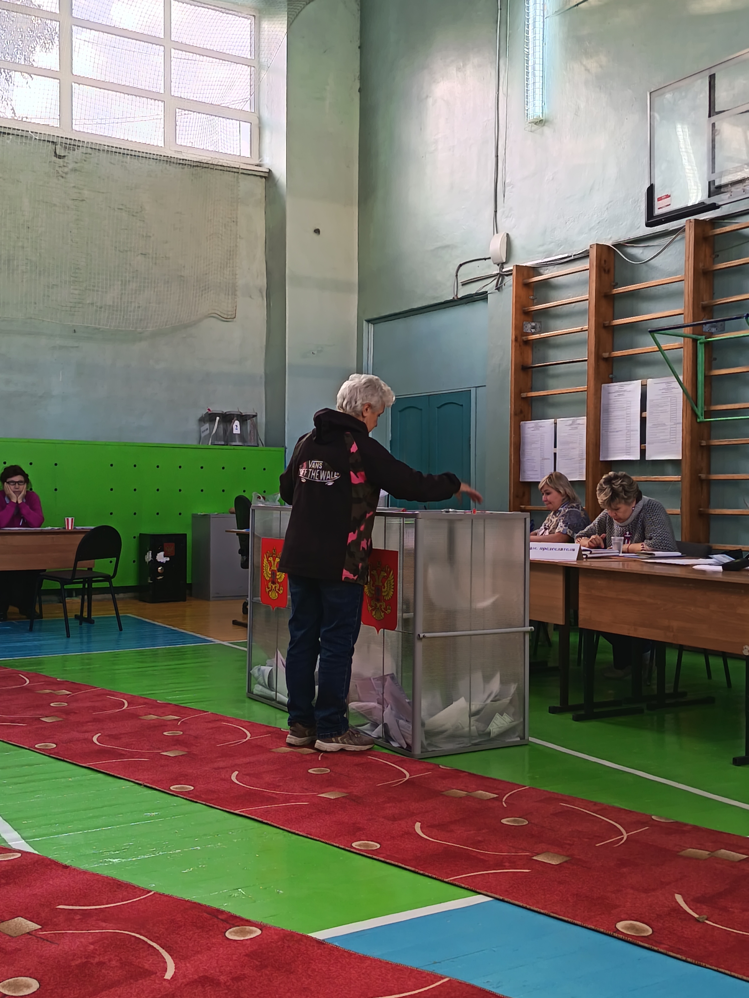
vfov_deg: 47.9
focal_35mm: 39
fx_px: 1125
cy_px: 499
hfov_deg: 36.8
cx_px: 374
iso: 487
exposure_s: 1/50
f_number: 1.75
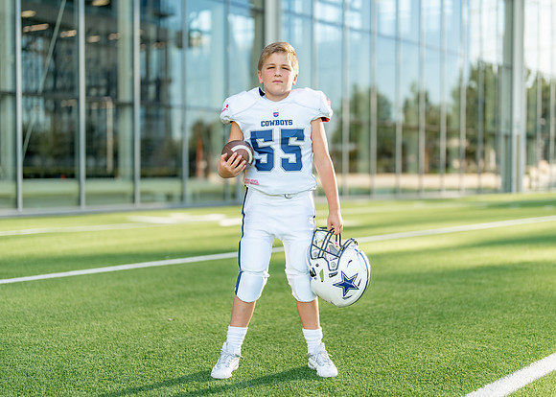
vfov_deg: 25.1
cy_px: 201
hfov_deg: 34.6
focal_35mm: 56
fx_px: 892
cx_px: 291
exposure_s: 1/2000
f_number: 1.2
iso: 100
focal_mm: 50
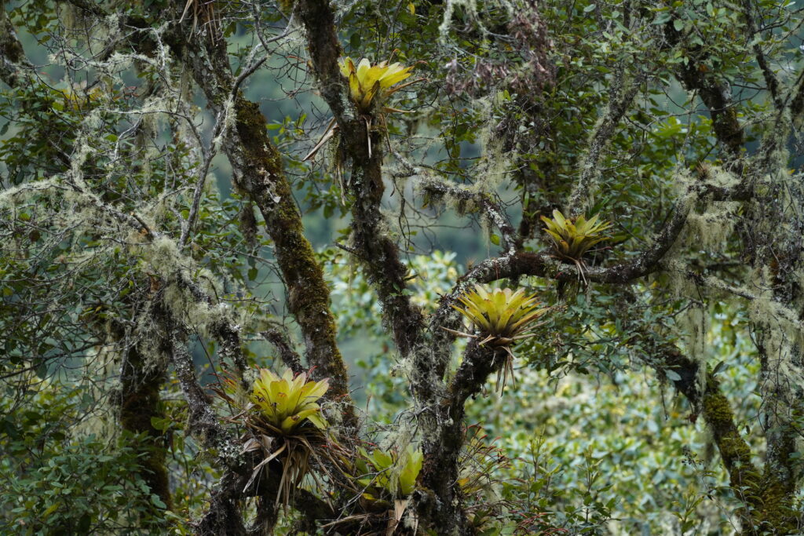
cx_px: 402
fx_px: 6700
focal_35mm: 300
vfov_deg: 4.6
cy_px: 268
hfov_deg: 6.9
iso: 800
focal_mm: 300
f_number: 7.1
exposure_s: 1/640
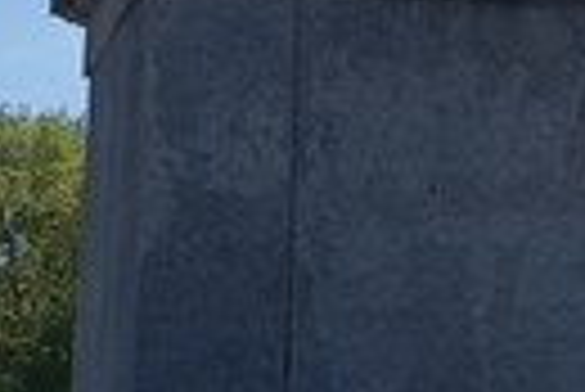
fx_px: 2408
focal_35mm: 148
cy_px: -295
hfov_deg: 13.5
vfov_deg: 8.9
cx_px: 711
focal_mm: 11.12
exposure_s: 1/160
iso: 125
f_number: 4
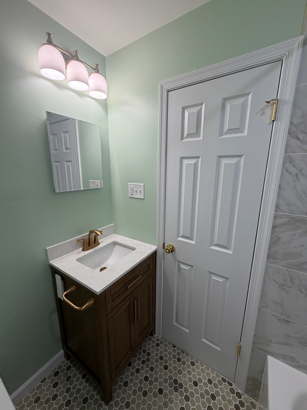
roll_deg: -0.7
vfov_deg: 102.1
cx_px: 154
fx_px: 166
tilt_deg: -11.7
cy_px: 205
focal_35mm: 14
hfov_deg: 85.7
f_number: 2.2
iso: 100
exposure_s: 1/120
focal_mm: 2.22
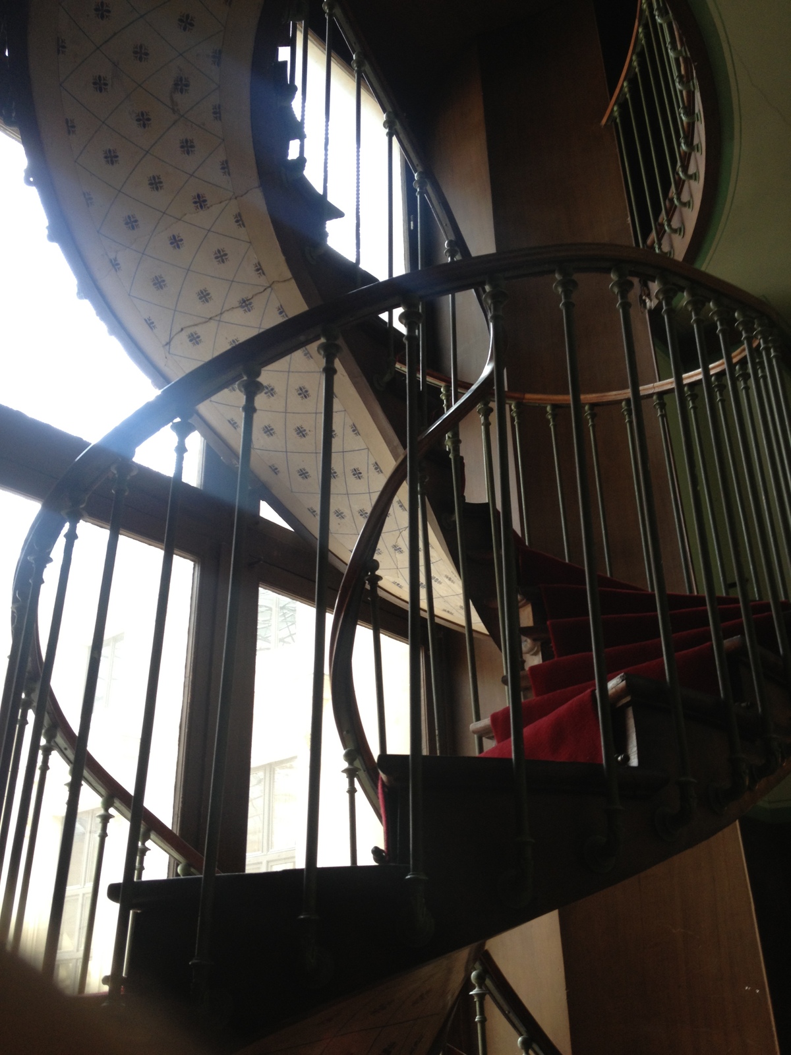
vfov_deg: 52.6
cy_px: 528
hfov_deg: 40.7
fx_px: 1066
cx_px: 396
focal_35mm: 35
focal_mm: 4.28
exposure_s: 1/20
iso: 64
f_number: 2.4
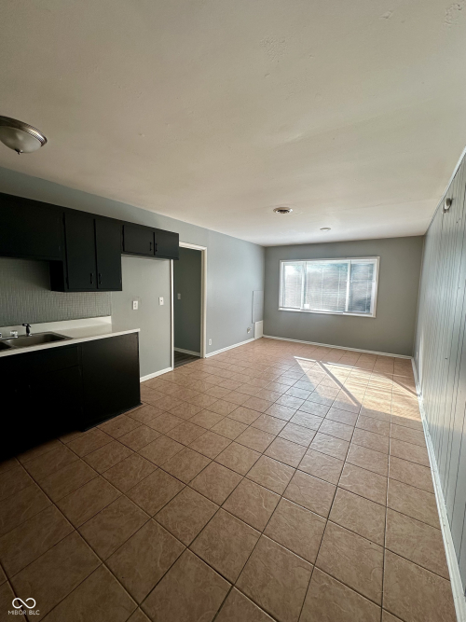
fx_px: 251
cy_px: 311
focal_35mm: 14
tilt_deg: -5.1
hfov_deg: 85.7
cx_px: 233
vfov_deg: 102.1
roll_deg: -2.3
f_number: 2.2
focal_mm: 2.22
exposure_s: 1/99
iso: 50
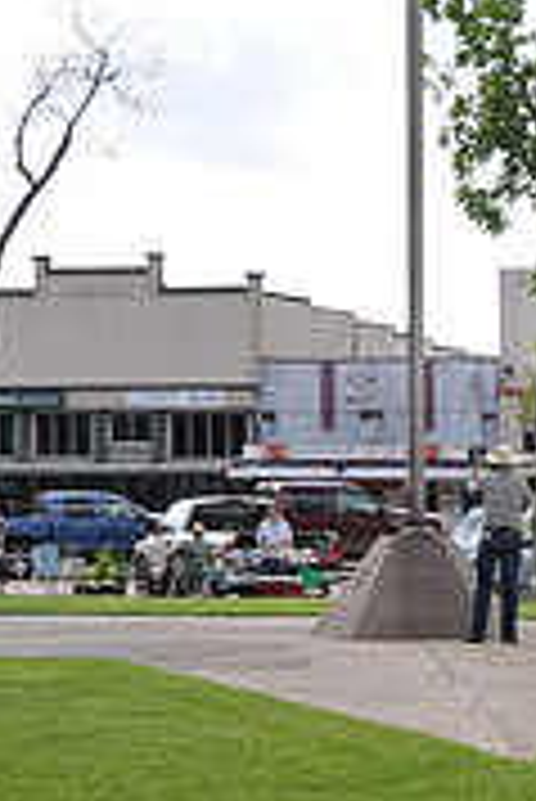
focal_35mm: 117
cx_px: 1004
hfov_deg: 10.9
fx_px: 2608
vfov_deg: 17.3
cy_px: 632
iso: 200
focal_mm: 24
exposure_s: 1/200
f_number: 8
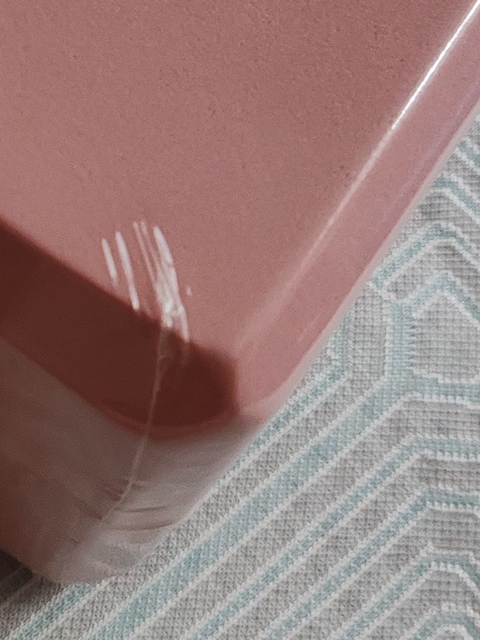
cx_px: -64
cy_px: -64
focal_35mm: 103
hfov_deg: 14.0
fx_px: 1904
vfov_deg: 18.4
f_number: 1.9
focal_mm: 6.12
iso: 2000
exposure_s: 1/100
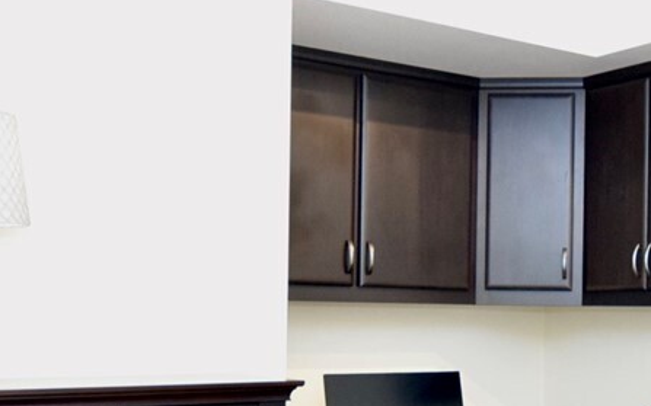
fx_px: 1029
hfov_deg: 33.8
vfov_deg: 22.1
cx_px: 545
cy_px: 307
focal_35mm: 58
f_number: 4
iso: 1100
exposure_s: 1/60
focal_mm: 10
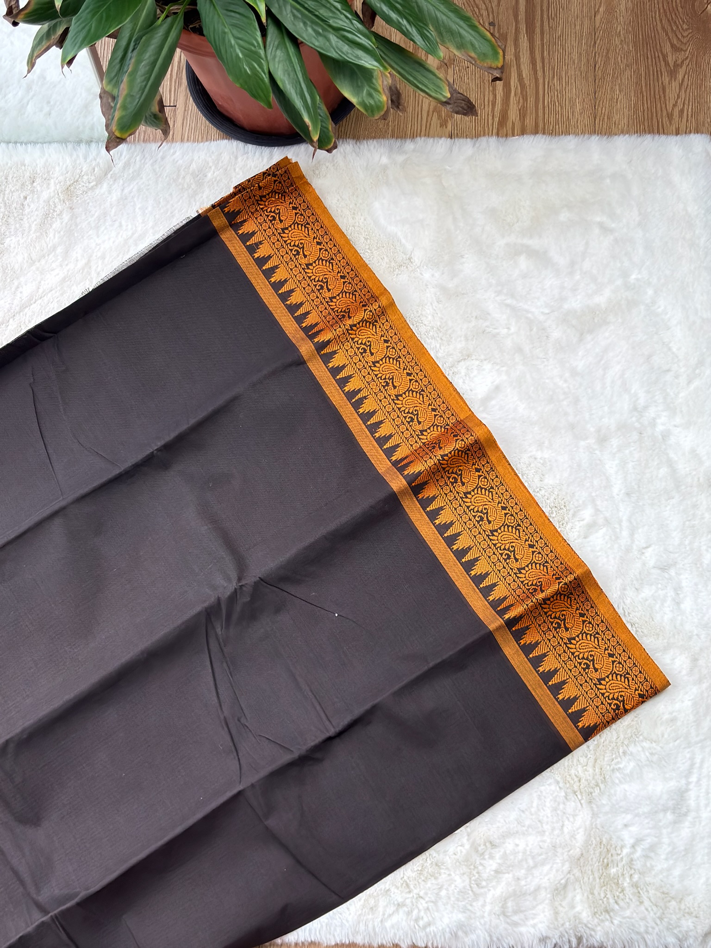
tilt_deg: -72.9
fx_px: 1315
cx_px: 356
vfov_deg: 39.7
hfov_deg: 30.3
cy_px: 474
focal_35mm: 48
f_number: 1.6
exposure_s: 1/100
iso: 40
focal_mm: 5.96
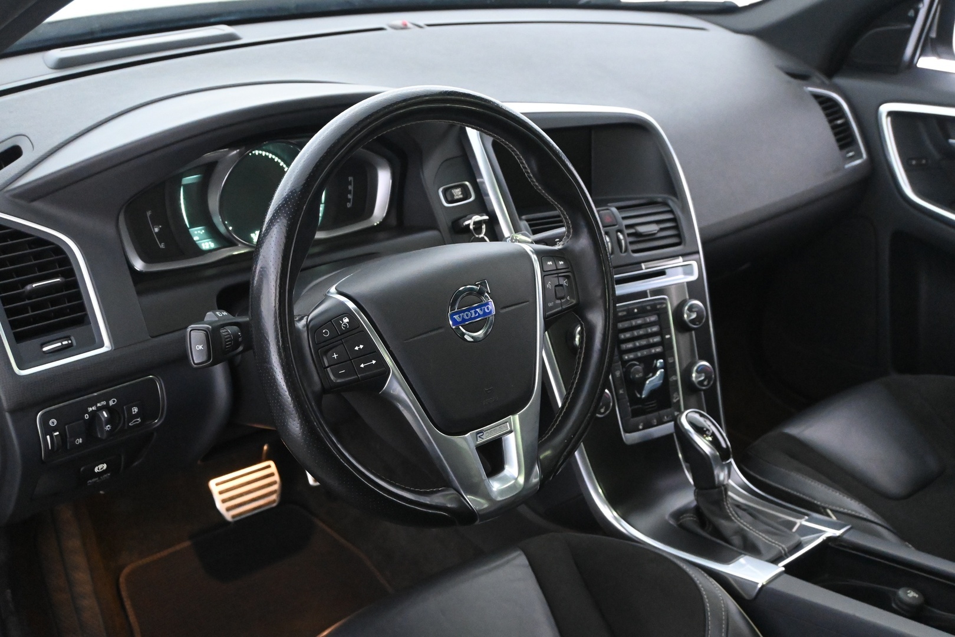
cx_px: 478
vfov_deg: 35.5
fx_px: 995
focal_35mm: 38
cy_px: 318
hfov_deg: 51.3
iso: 8000
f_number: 5
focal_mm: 25
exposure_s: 1/40
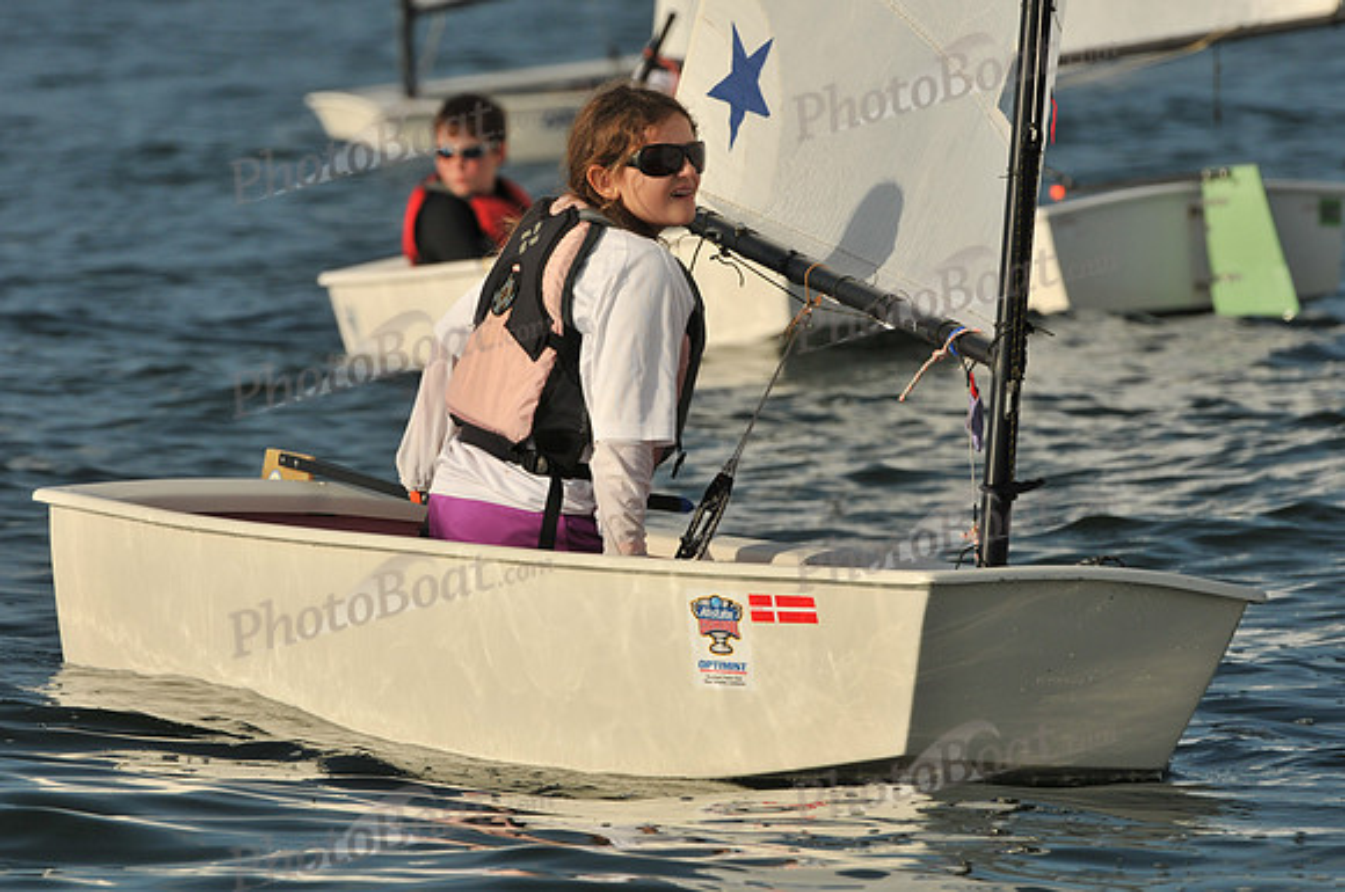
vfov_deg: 2.3
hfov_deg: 3.4
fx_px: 22385
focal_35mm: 600
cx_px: 672
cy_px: 446
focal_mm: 400
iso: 200
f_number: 10
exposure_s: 1/800
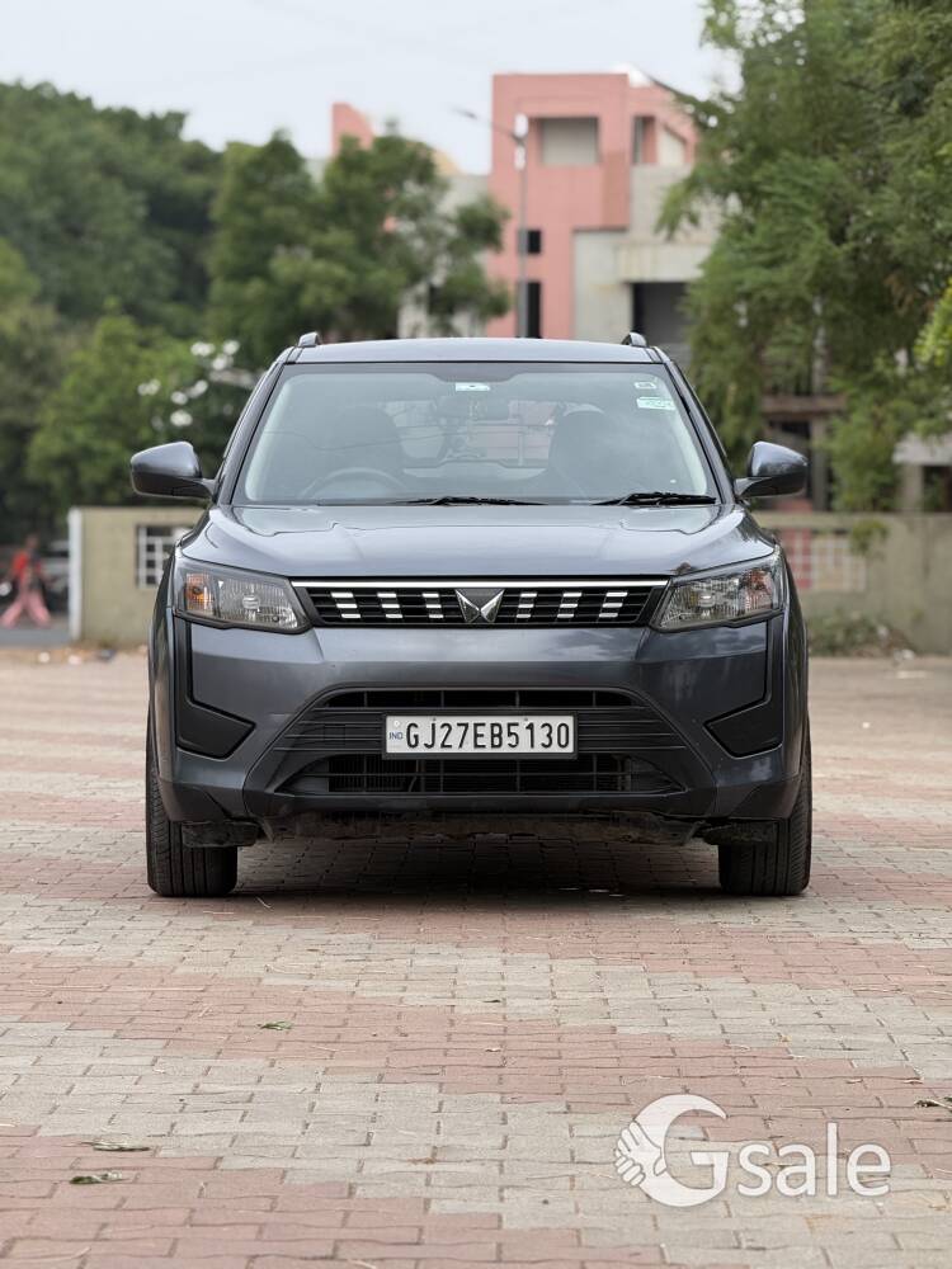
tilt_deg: -1.1
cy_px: 634
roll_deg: -0.6
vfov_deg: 16.4
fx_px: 4400
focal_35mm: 120
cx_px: 476
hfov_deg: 12.3
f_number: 2.8
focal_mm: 15.66
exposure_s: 1/371
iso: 64
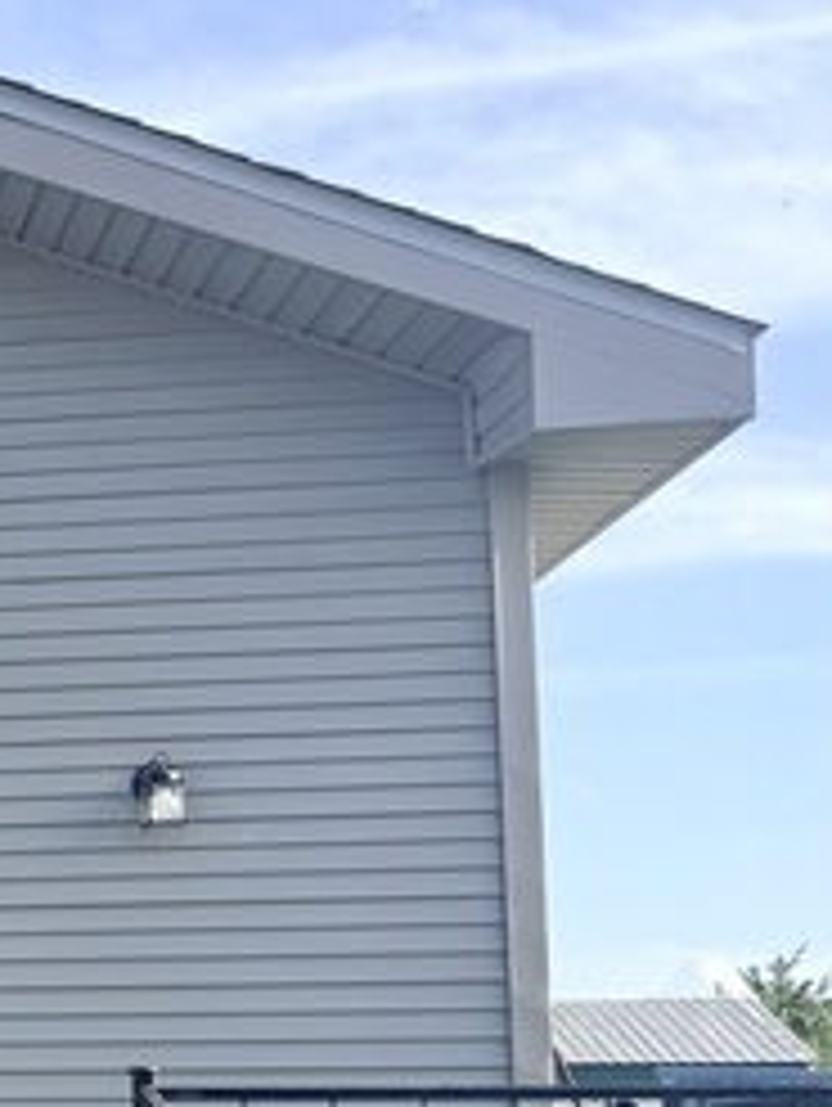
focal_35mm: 78
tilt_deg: +5.3
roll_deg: +0.5
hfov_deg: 15.6
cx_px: -765
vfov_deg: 24.4
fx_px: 2495
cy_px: 950
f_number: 1.78
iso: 80
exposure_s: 1/2110
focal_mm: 6.76
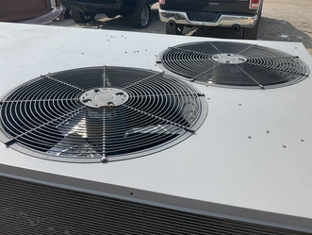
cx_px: 158
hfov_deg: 52.6
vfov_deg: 40.6
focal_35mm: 35
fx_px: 316
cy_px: 95
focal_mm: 3
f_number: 1.8
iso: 25
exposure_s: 1/1848
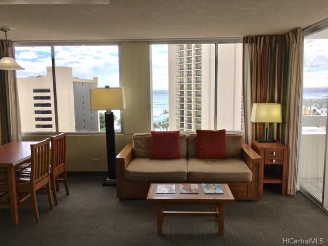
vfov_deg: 48.2
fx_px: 275
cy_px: 123
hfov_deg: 61.7
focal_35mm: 29
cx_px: 164
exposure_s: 1/460
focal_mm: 4.15
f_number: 2.2
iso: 25
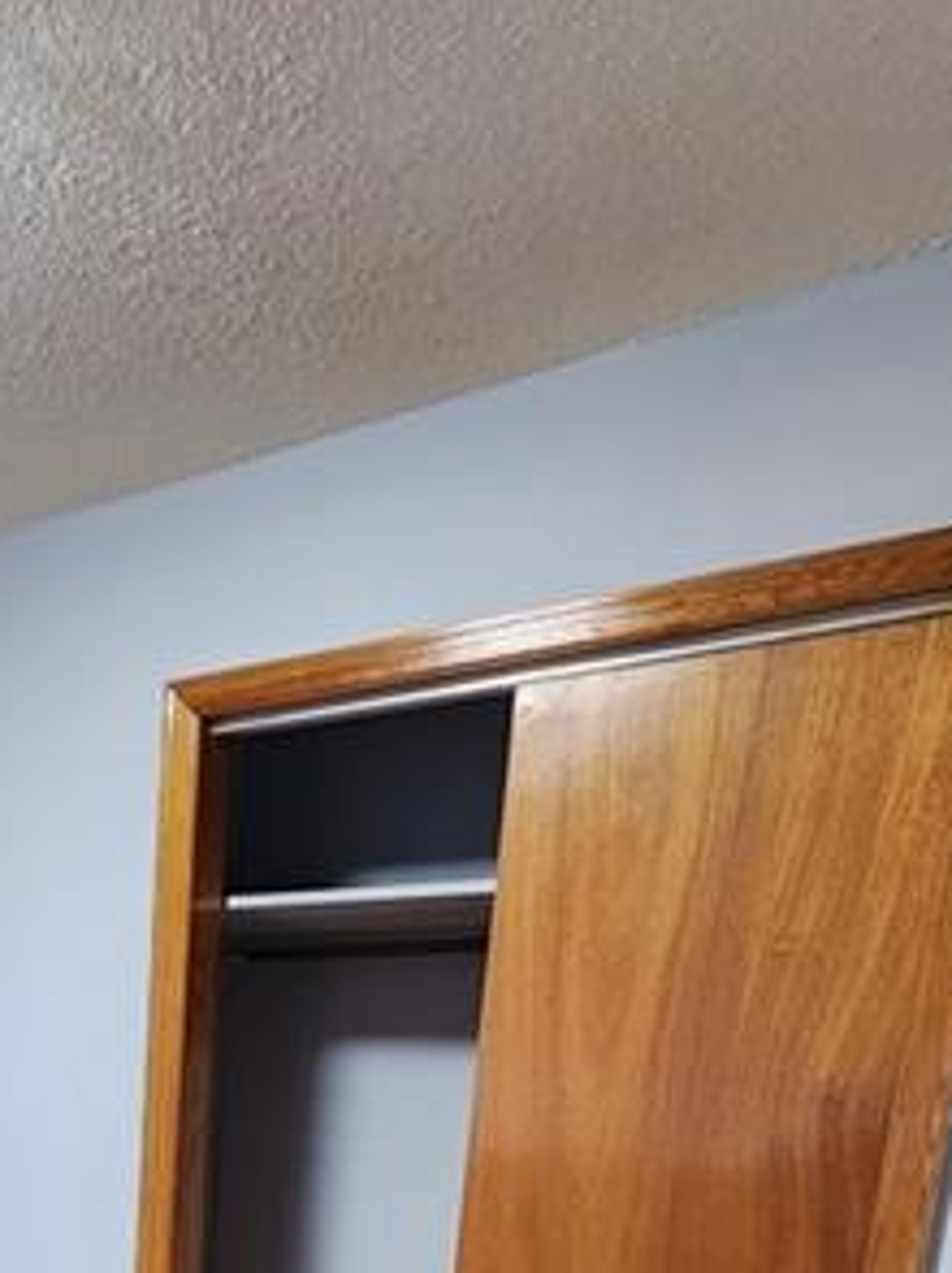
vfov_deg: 42.2
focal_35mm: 34
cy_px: 1412
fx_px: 1249
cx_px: -91
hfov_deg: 35.7
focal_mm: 2.2
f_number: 2.2
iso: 400
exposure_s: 1/30
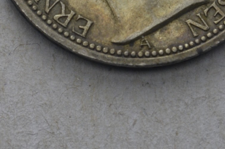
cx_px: -38
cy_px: -70
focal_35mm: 269
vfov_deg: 5.1
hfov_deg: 7.6
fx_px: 1675
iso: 400
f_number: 14
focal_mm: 55
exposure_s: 1/250
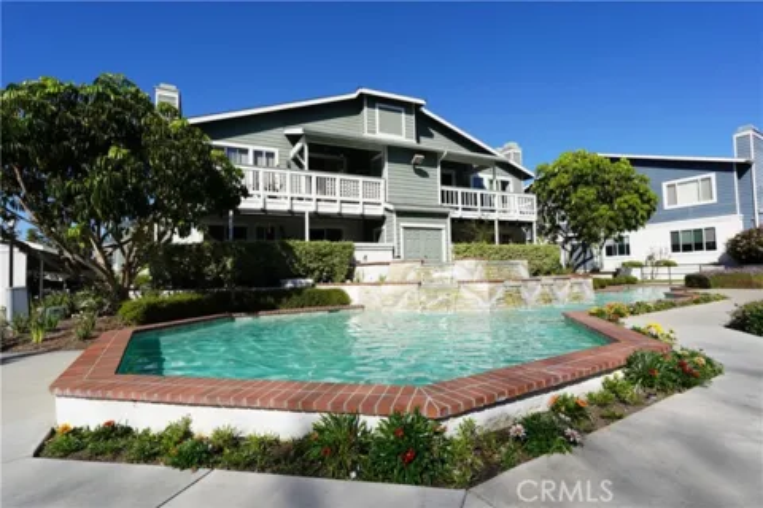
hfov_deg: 90.0
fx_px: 381
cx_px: 382
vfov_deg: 67.4
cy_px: 254
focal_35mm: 18
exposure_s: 1/160
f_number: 10
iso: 100
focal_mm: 18
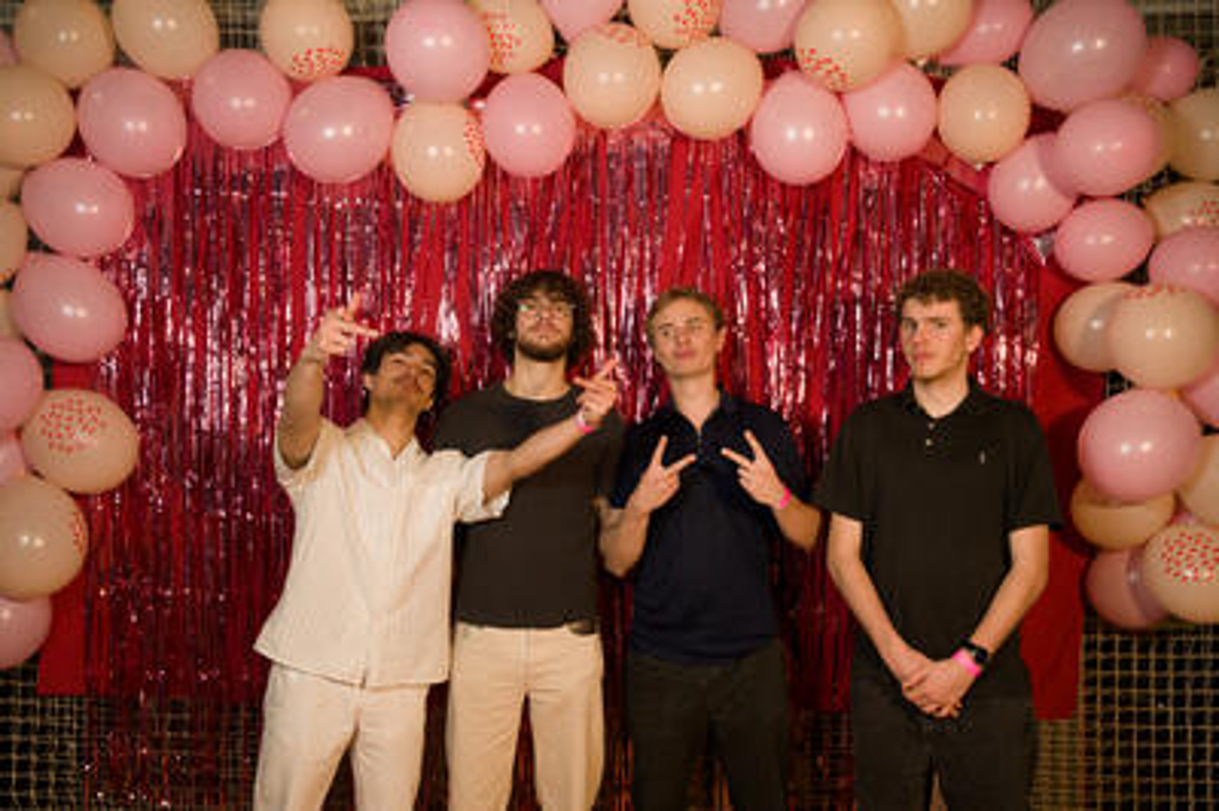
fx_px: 1079
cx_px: 610
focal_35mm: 32
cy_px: 406
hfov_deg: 58.9
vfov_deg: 41.2
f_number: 4.5
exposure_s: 1/160
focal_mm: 31.9
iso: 4000
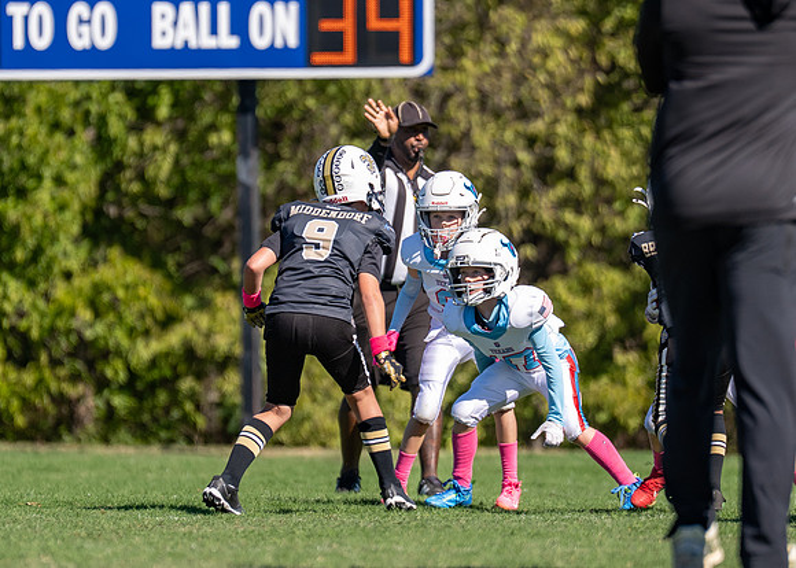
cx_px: 382
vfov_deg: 2.8
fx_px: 11424
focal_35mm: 505
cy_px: 303
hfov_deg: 4.0
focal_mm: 200
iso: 100
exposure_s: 1/2000
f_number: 2.8
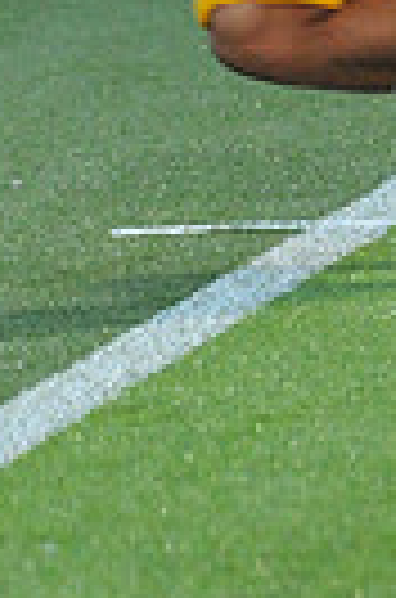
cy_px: -665
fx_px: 28958
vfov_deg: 1.2
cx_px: 117
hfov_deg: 0.8
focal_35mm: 1746
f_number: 11
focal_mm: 400
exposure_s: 1/200
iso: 6400
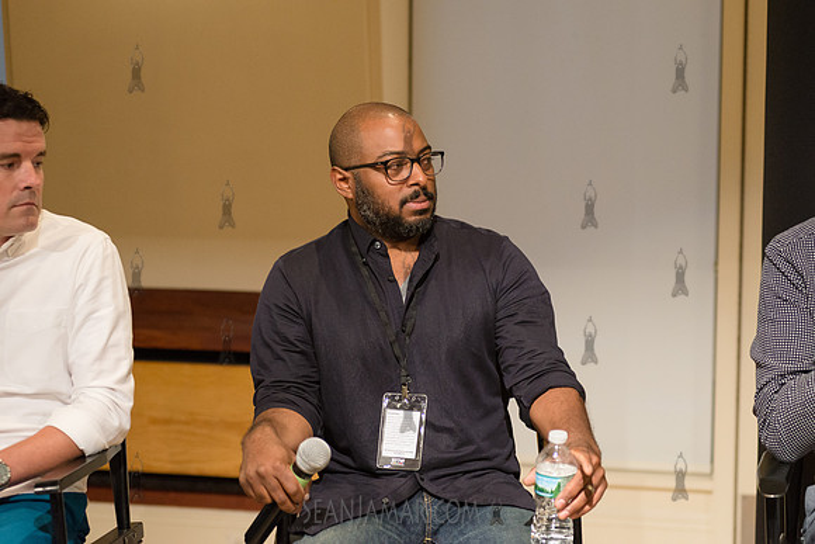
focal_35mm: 80
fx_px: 1811
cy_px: 272
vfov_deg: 17.1
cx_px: 408
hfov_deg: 25.4
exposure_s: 1/400
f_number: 4
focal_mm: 80
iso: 2500
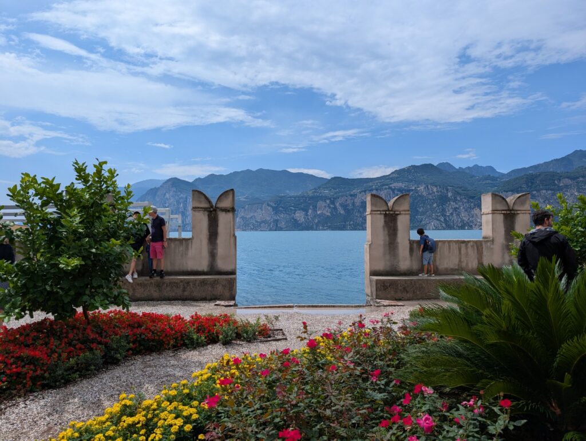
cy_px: 220
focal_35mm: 24
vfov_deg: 56.9
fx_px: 407
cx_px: 293
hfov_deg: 71.5
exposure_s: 1/1984
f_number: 1.68
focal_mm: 6.9
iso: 21
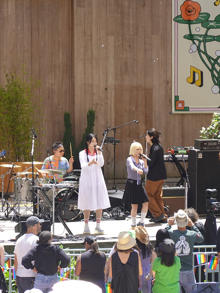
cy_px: 146
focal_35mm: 289
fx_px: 2449
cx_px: 87
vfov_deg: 6.9
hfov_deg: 5.1
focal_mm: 72
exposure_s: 1/200
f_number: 4.5
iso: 250
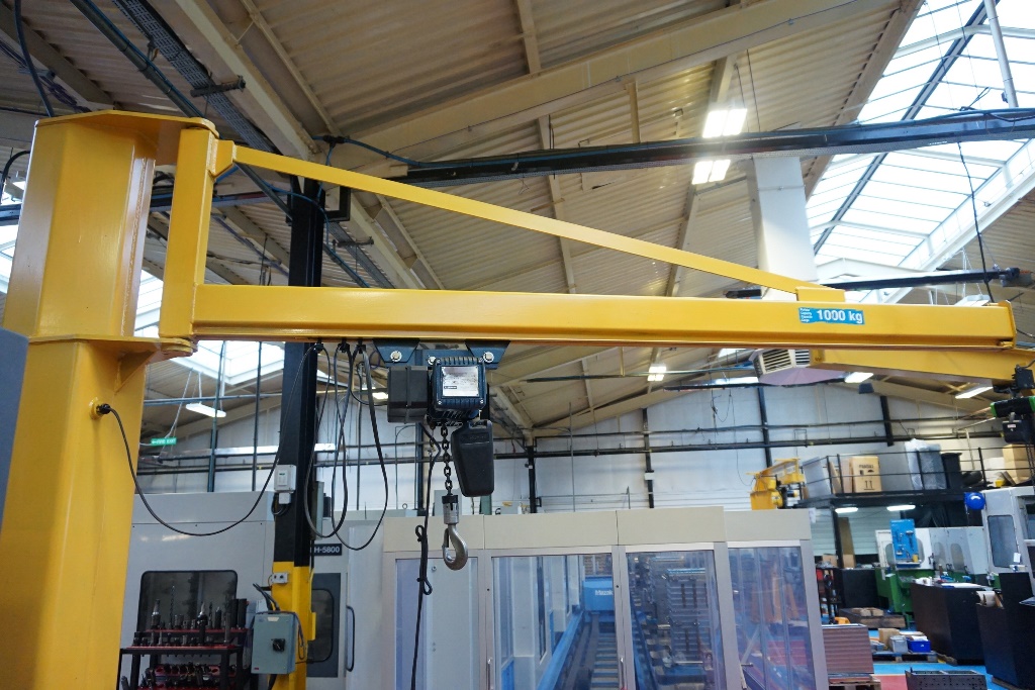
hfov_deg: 73.7
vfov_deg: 53.1
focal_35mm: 24
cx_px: 518
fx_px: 690
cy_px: 345
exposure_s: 1/160
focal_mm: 16
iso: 1600
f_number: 3.5
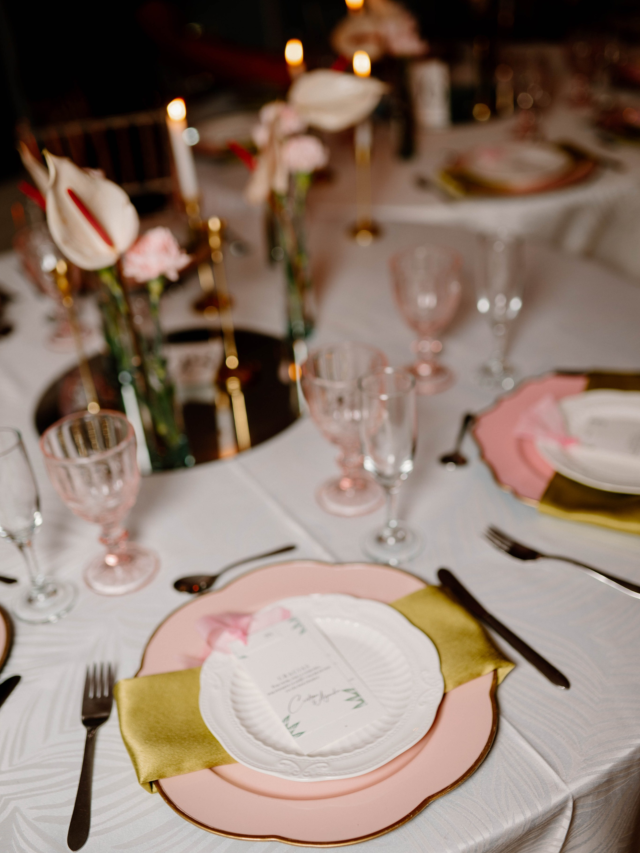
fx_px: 937
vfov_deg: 48.9
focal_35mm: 38
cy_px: 462
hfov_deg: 37.7
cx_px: 320
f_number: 1.8
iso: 125
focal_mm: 35
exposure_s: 1/160
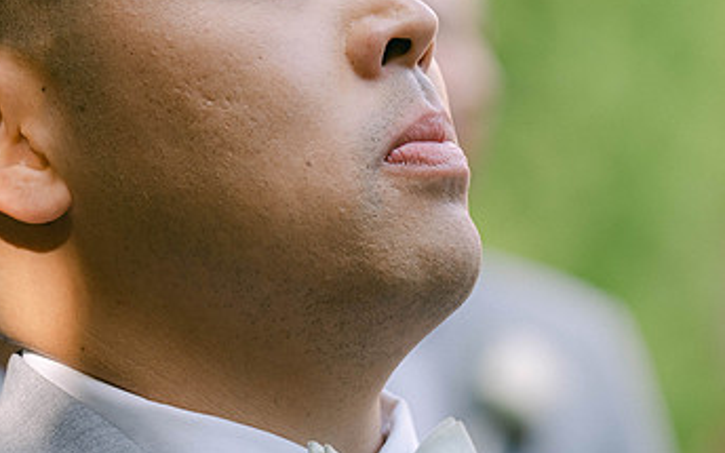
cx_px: 341
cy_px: 159
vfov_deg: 4.8
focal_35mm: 273
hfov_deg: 7.7
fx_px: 5394
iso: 320
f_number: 2.8
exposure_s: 1/400
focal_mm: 106
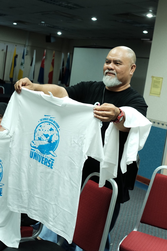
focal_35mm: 53
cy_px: 125
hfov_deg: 25.5
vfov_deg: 37.5
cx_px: 71
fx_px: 369
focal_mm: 23
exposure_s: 1/80
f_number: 4
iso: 1600
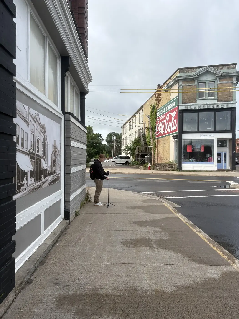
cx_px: 120
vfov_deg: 67.3
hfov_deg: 53.1
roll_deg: +0.4
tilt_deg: +0.4
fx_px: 239
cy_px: 160
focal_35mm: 26
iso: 50
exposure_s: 1/2075
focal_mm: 5.96
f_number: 1.6
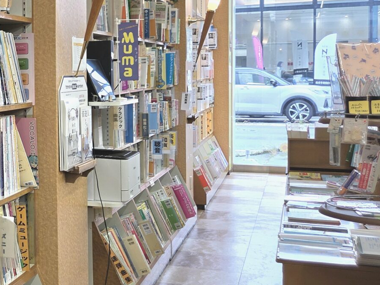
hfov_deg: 25.6
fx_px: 725
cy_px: 102
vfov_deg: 22.2
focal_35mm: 66
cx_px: -104
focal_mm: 5.4
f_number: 1.8
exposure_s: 1/120
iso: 40
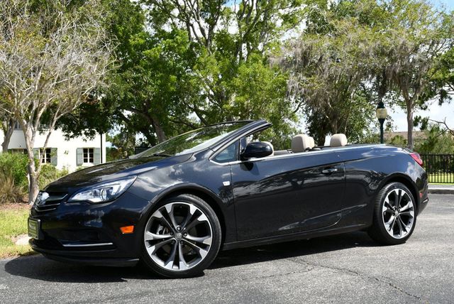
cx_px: 227
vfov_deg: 30.6
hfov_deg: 44.5
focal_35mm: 44
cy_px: 152
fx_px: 555
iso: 160
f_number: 8
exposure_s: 1/250
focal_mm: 22
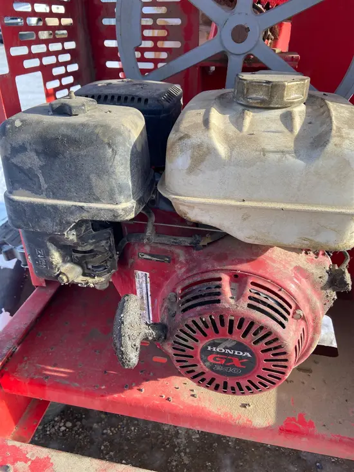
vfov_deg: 67.3
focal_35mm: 26
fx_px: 354
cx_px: 177
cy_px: 236
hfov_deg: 53.1
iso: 32
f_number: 1.8
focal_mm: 4.25
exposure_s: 1/833
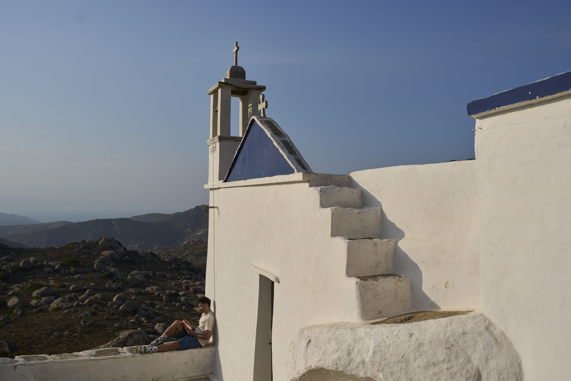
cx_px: 286
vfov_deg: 37.9
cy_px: 190
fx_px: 555
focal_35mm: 35
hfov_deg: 54.4
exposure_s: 1/800
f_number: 5
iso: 64
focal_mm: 35
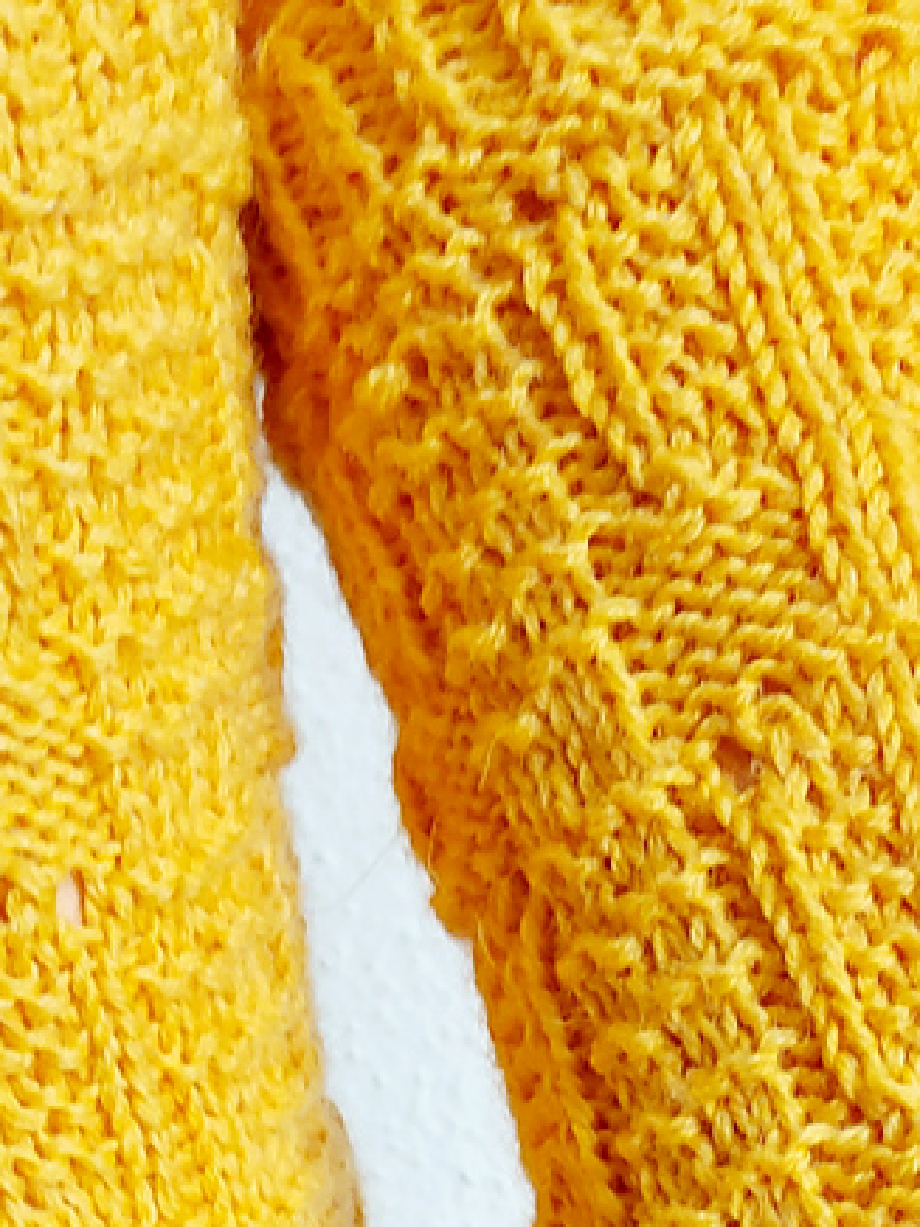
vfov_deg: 20.3
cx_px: 276
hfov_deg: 16.7
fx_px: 3118
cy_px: 1621
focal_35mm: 88
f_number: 1.8
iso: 160
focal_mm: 5.23
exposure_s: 1/50
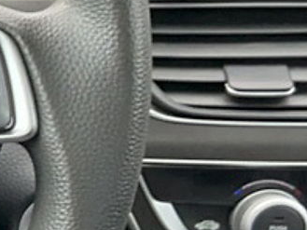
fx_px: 1295
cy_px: 38
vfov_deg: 10.1
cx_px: -342
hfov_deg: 11.8
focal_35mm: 146
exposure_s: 1/120
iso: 50
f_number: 1.8
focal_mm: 3
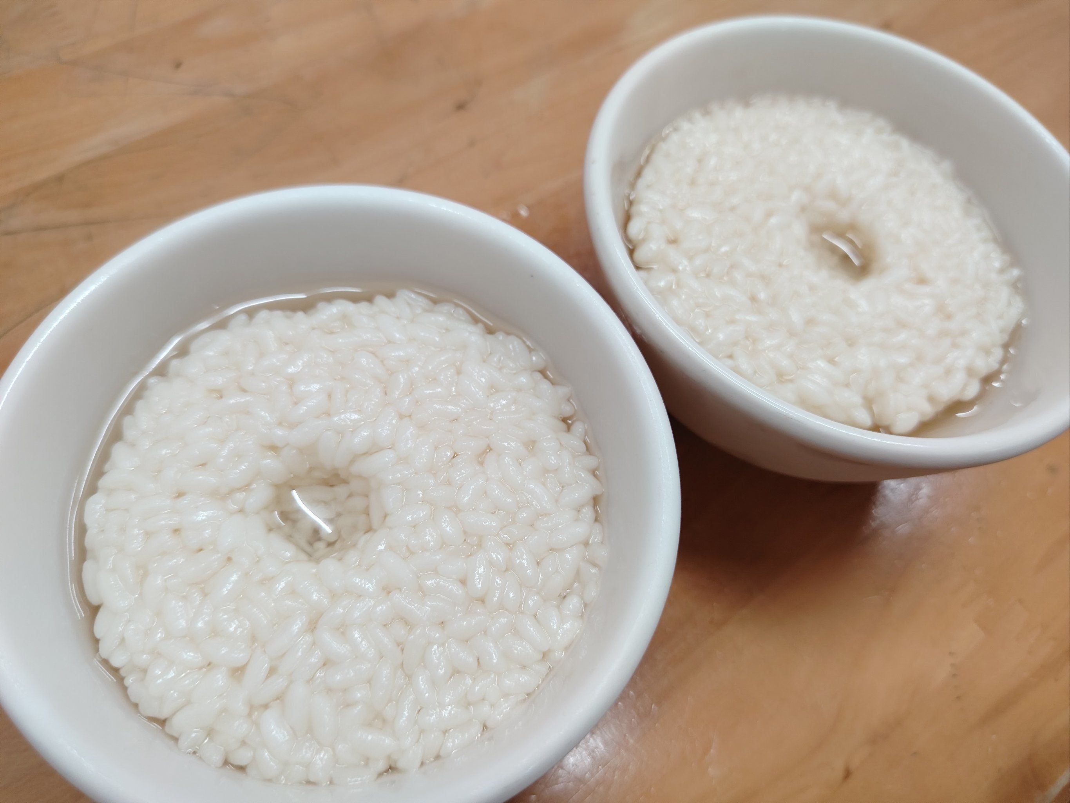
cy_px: 402
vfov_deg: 56.8
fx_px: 742
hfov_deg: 71.6
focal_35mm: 24
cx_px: 535
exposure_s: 1/33.3
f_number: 1.75
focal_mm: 5.25
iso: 747
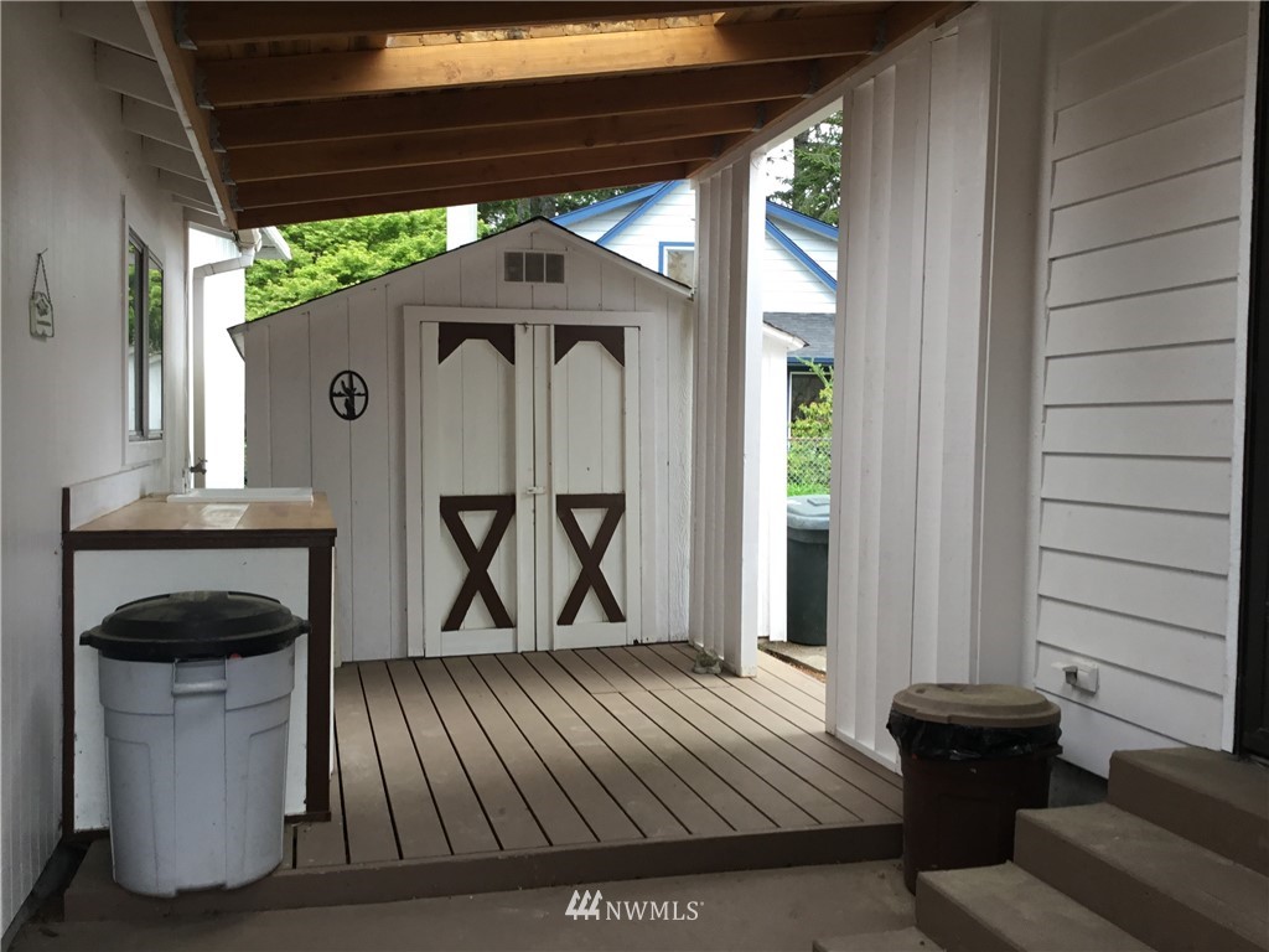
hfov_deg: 58.4
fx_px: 1136
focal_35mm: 31
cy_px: 476
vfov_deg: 45.4
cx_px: 634
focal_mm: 3.3
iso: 40
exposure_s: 1/120
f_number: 2.4
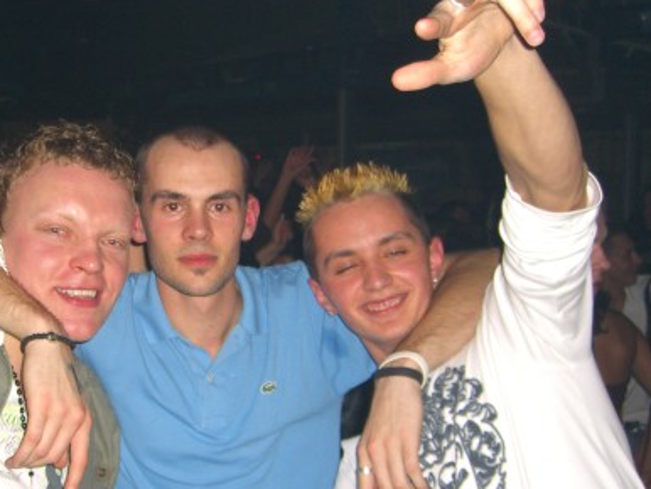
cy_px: 302
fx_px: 1110
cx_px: 184
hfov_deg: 32.2
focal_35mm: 59
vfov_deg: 24.8
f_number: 2.8
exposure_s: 1/60
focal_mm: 7.9
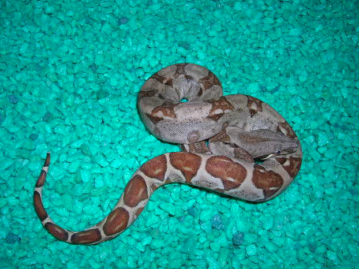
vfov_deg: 40.7
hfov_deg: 52.6
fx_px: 363
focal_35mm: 35
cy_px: 138
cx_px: 175
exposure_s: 1/60.1
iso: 50
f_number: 4.9
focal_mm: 5.7
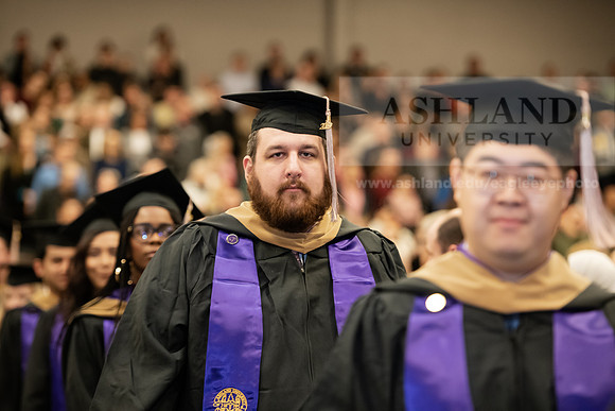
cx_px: 308
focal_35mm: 135
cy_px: 206
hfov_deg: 15.2
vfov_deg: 10.2
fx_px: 2307
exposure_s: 1/200
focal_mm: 135
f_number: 3.2
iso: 2500
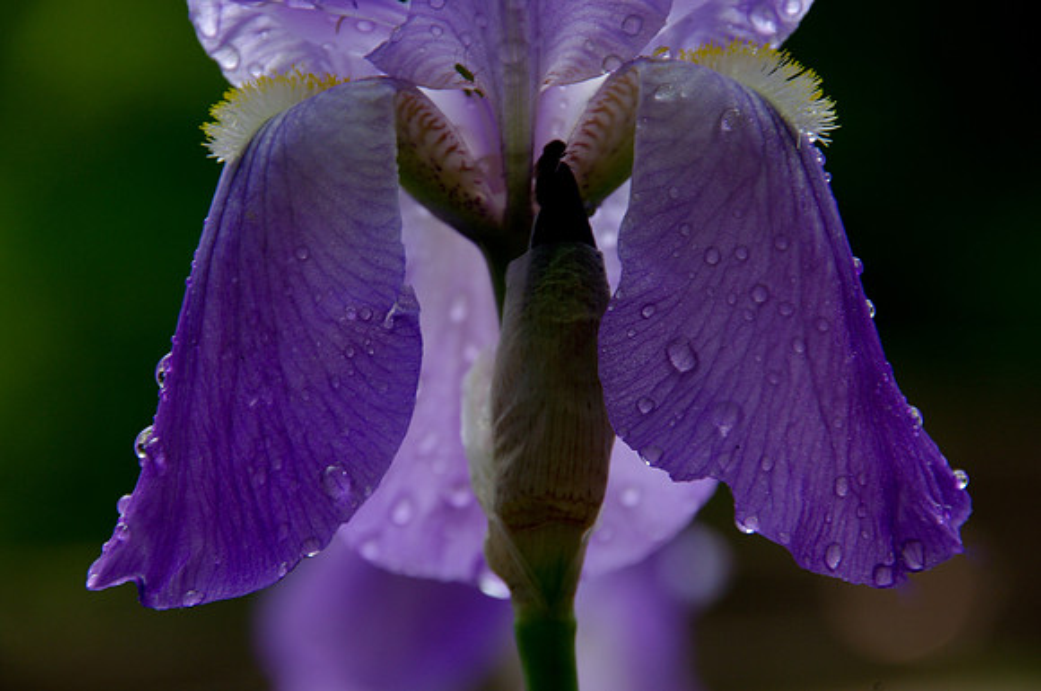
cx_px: 520
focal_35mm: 375
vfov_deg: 3.7
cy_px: 346
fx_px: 10829
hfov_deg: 5.5
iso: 200
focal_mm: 250
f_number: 9.5
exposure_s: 1/90
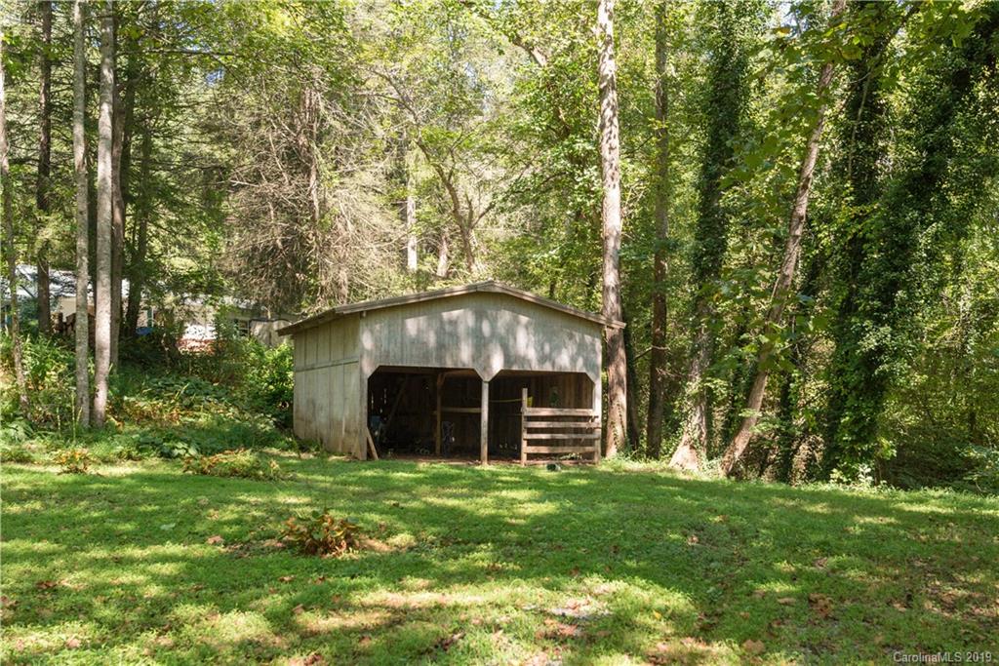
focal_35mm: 35
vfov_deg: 37.9
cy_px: 333
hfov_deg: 54.4
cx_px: 500
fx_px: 971
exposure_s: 1/250
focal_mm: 35
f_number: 7.1
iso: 320
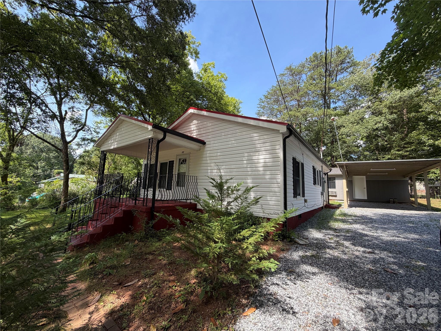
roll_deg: -1.9
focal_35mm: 14
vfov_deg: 85.7
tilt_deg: +7.0
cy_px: 166
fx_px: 178
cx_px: 220
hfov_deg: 102.1
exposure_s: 1/465
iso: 64
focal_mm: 2.22
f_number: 2.2
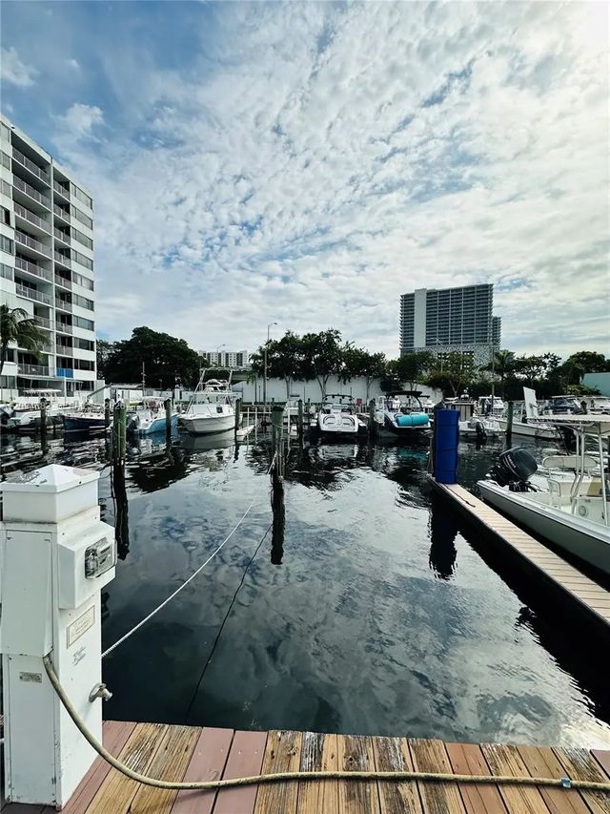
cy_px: 407
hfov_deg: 85.7
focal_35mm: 14
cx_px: 305
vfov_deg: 102.1
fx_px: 329
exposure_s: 1/4651
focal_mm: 2.22
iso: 50
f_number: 2.2
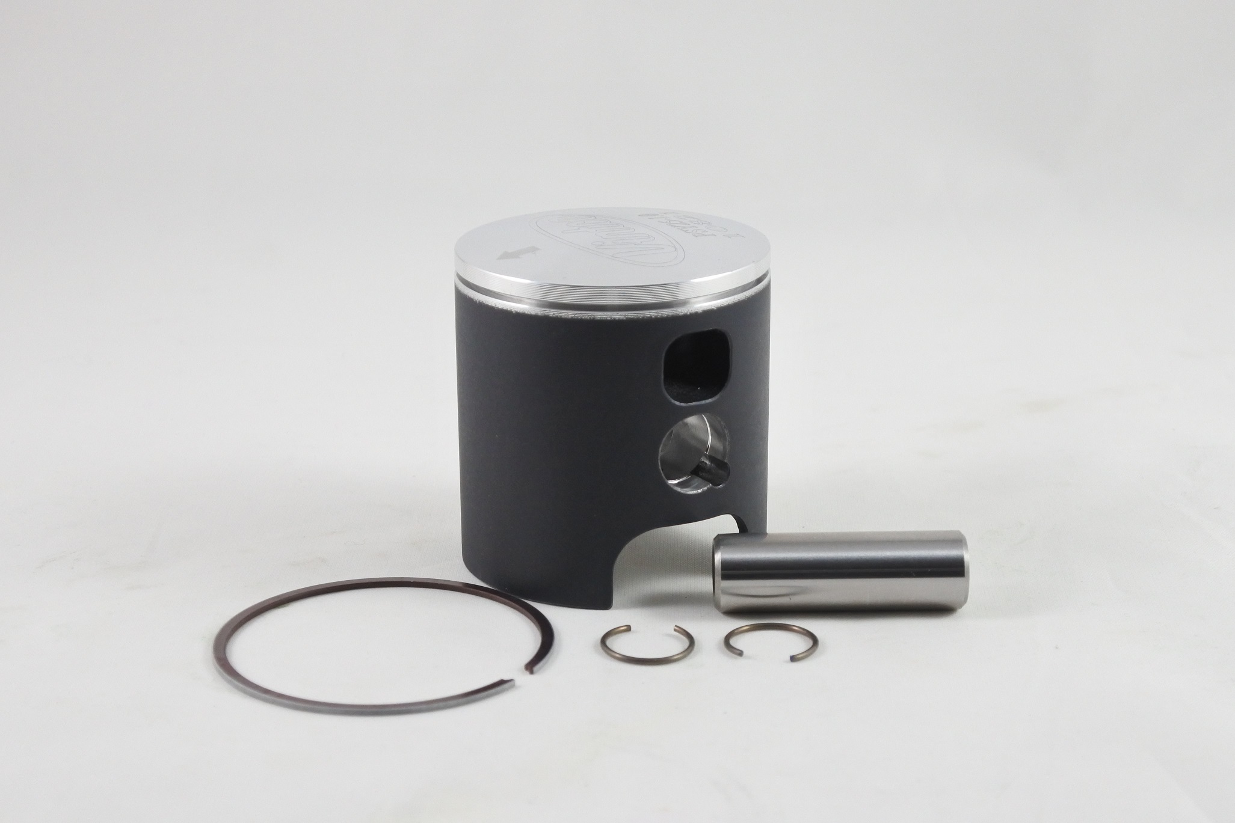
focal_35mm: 53
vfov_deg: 25.5
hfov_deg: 37.5
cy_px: 412
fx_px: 1818
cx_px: 618
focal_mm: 19.7
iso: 640
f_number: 4.5
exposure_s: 1/125
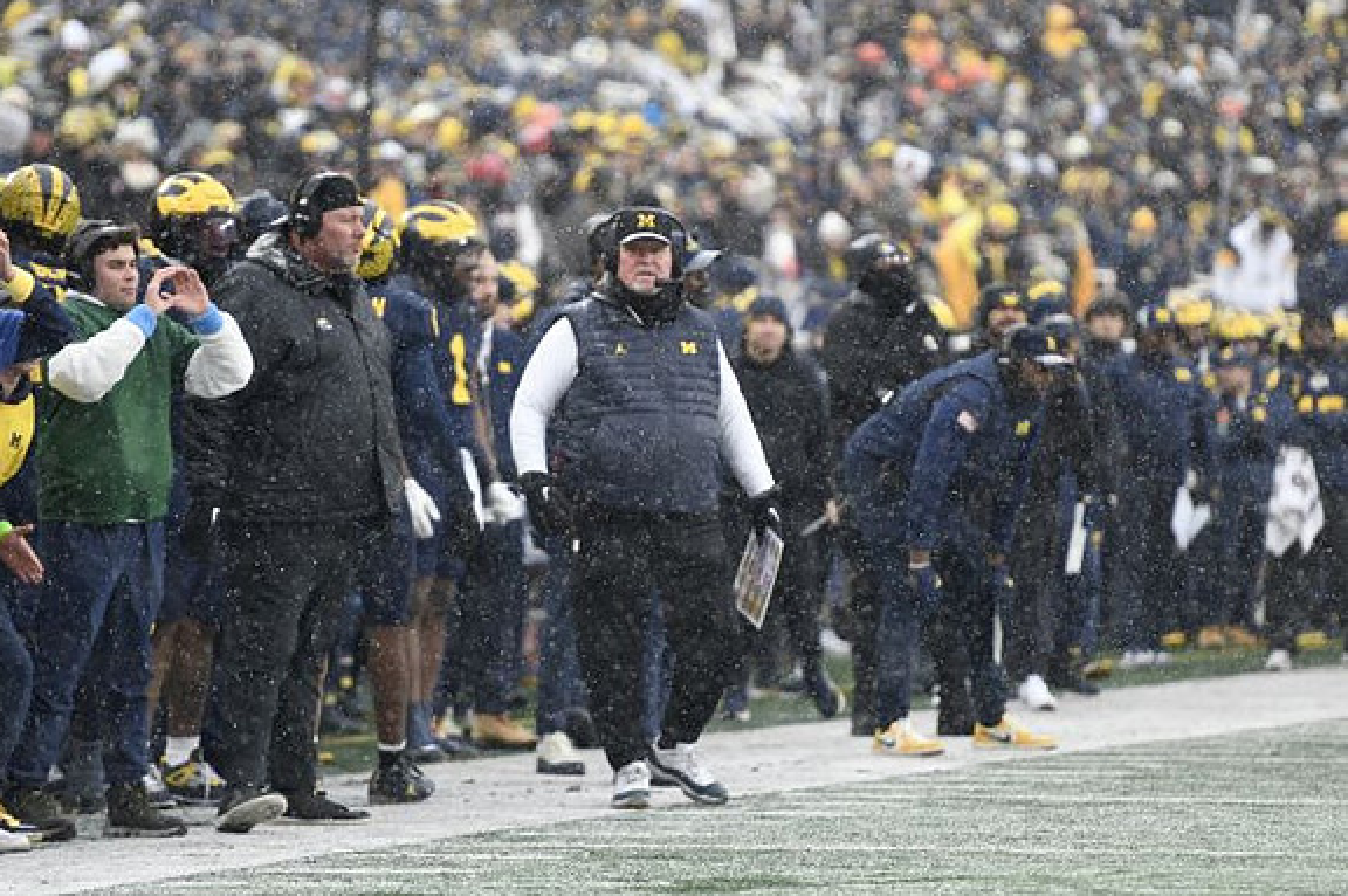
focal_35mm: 302
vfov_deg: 4.5
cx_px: 672
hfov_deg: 6.8
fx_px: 11298
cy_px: 447
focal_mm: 200
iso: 800
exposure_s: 1/1000
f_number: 2.8
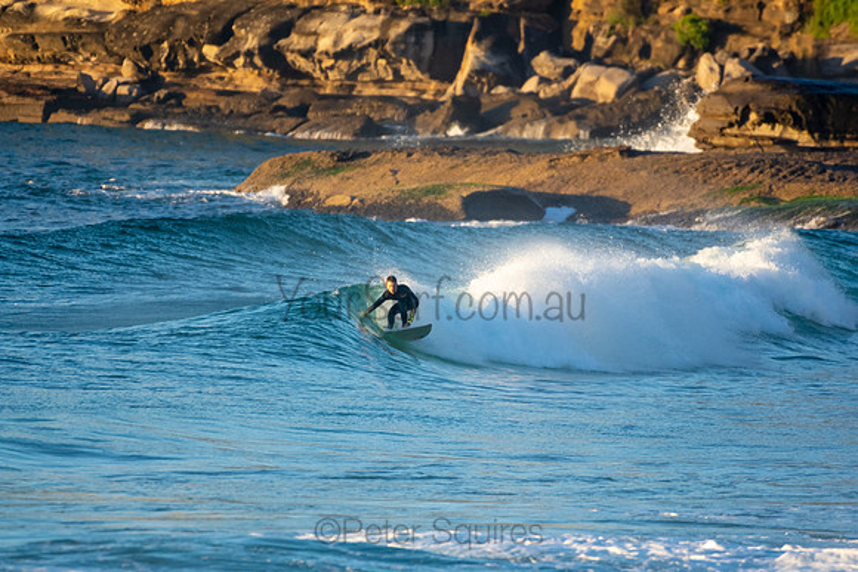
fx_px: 17878
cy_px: 286
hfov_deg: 2.7
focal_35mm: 750
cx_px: 429
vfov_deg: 1.8
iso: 640
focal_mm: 500
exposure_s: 1/1000
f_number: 5.6
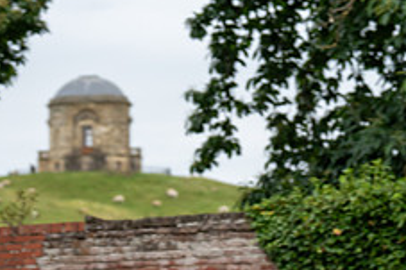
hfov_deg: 10.2
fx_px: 2276
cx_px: 68
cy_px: 319
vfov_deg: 6.7
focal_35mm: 202
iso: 1000
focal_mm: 79
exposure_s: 1/640
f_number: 3.2
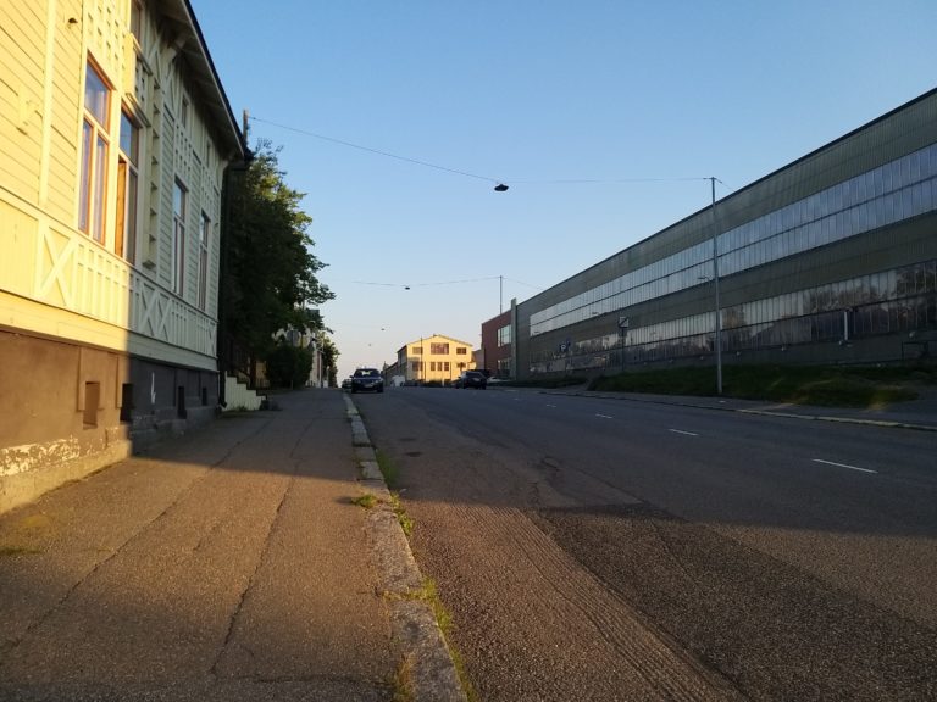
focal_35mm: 27
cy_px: 351
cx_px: 468
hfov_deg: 65.3
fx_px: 731
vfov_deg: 51.4
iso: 50
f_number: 1.7
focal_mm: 3.93
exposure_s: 1/859
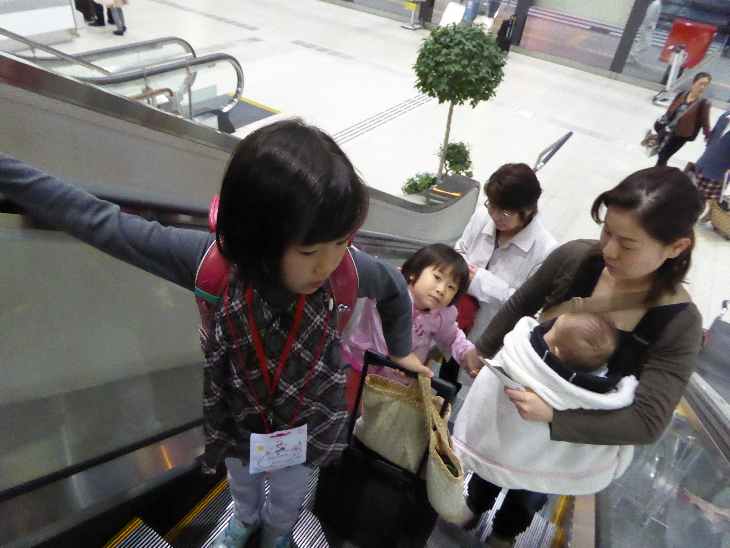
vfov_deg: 54.9
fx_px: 527
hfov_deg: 69.4
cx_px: 365
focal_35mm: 25
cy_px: 274
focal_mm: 4.3
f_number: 3.3
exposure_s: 1/60
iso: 2000
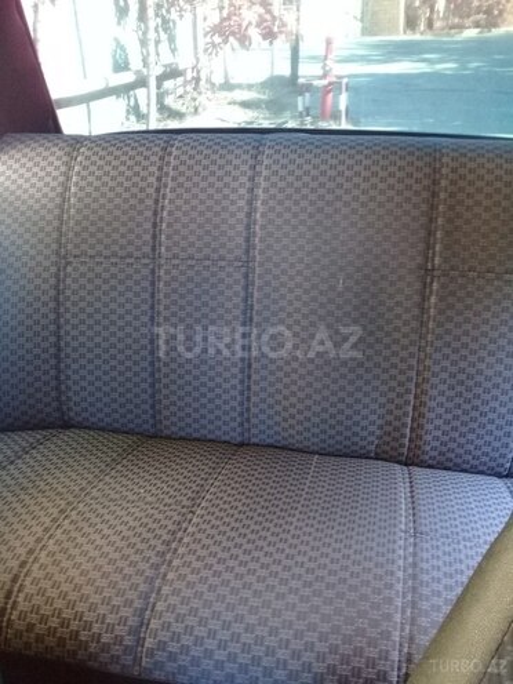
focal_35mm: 31
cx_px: 256
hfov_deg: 45.4
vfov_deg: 58.4
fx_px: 613
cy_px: 342
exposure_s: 1/17
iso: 200
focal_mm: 3.3
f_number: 2.2
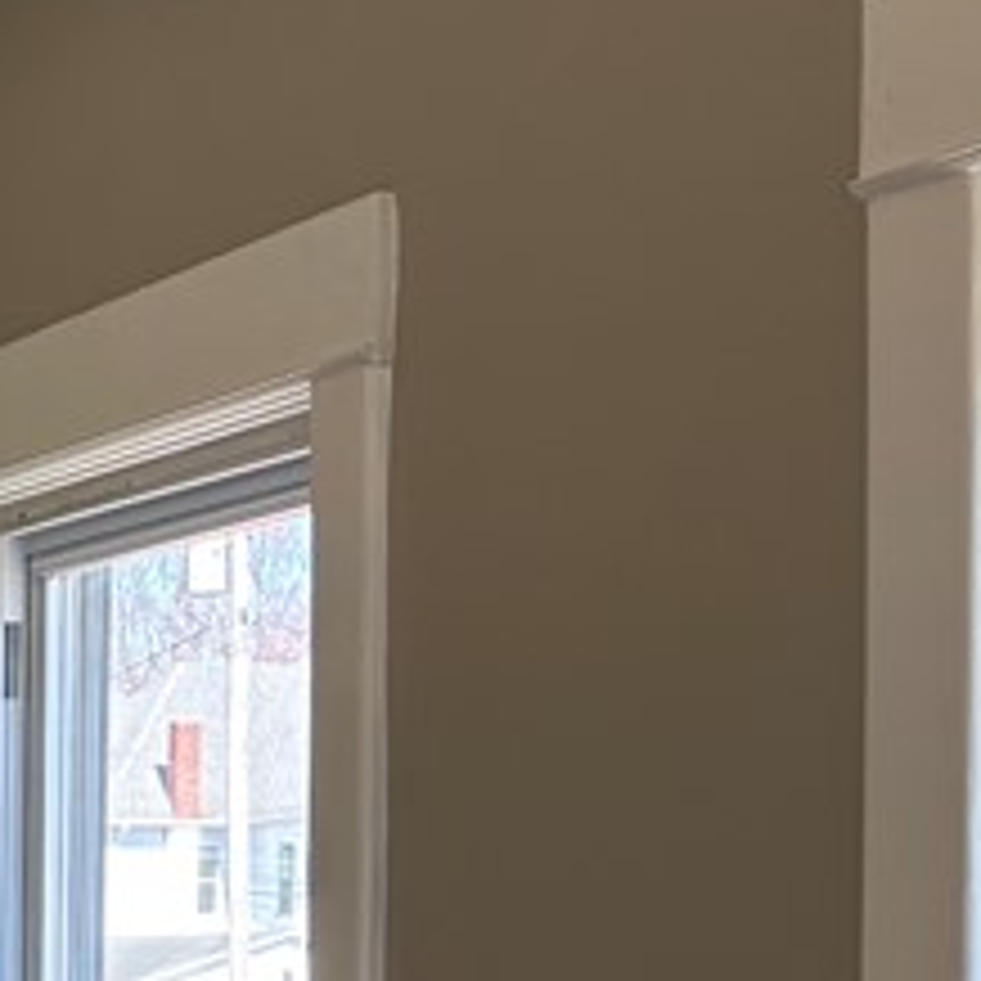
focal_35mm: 108
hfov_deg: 12.9
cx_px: -1264
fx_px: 3463
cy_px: 1022
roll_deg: -1.0
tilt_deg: +0.5
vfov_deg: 15.8
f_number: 1.6
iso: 64
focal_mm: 5.96
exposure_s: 1/126
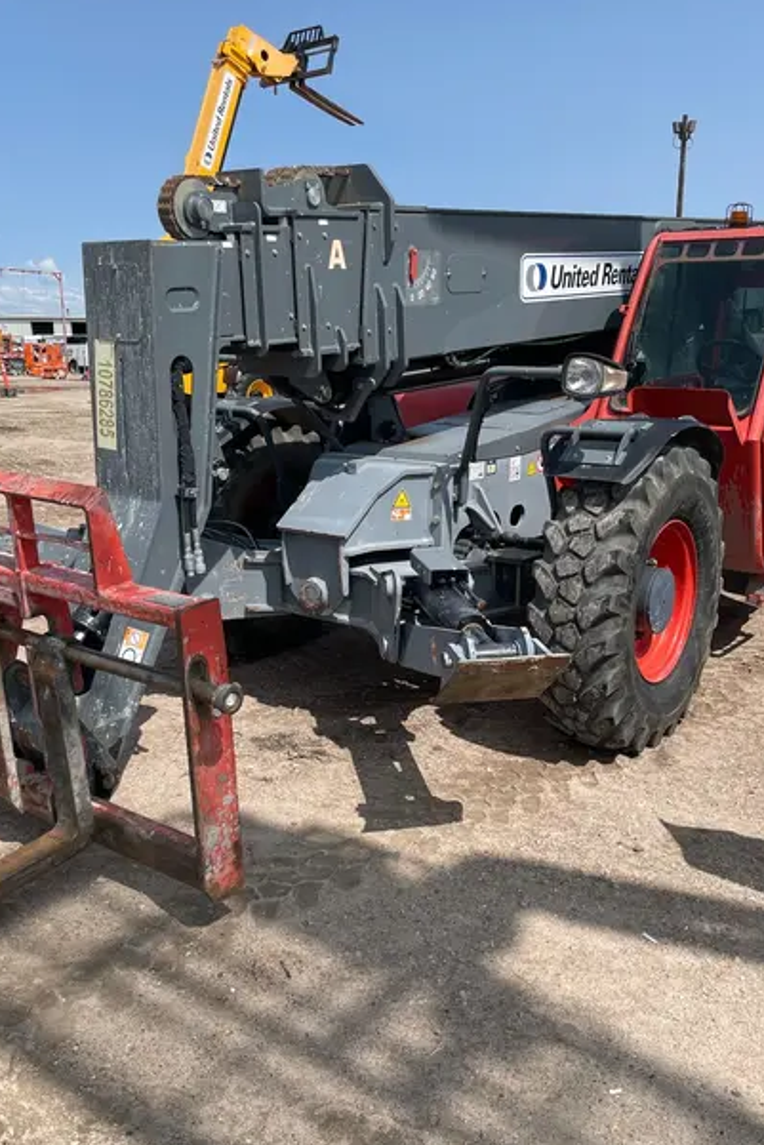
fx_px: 1050
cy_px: 611
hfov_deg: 40.0
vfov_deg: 57.2
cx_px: 389
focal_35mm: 33
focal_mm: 4.2
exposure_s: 1/3125
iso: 32
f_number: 1.6
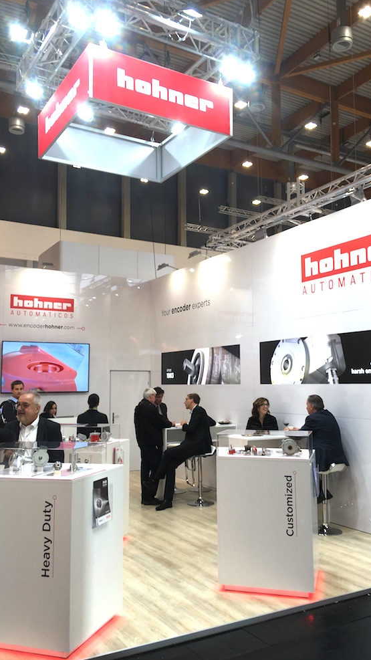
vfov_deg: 61.0
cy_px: 330
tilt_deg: +6.0
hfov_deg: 36.7
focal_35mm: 32
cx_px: 192
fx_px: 560
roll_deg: +0.0
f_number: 2.2
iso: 32
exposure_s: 1/50
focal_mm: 4.15
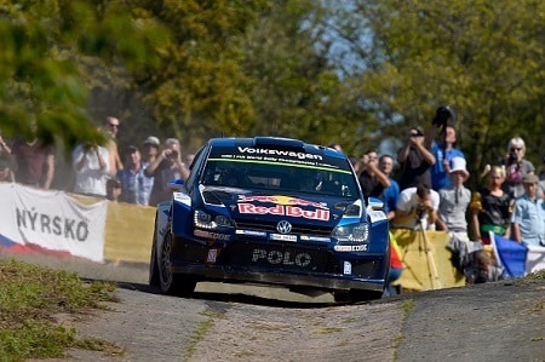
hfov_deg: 2.9
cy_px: 181
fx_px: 10586
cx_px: 272
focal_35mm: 700
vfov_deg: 2.0
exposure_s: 1/250
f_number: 10
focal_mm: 700
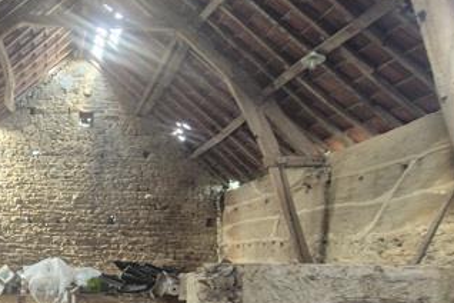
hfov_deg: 50.6
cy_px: 250
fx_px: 429
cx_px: 61
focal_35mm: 34
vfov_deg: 37.3
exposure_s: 1/50
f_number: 2.2
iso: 400
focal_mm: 2.2
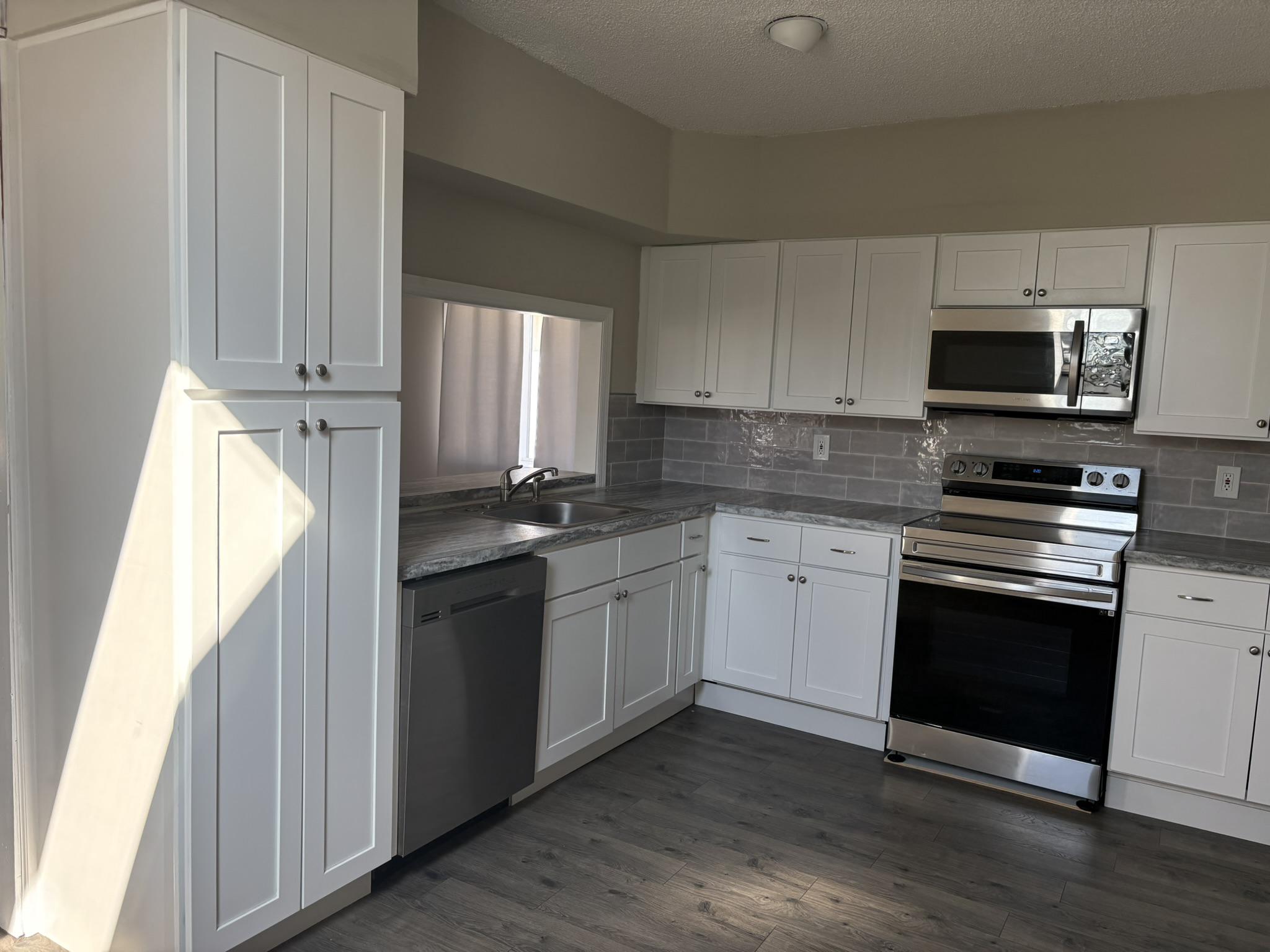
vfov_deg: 53.1
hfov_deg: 67.3
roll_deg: -2.4
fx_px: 954
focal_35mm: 26
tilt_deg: -5.8
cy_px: 476
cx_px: 635
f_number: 1.6
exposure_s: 1/236
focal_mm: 5.96
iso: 100
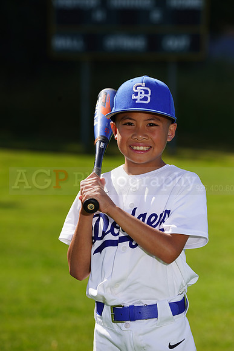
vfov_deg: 8.0
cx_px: 117
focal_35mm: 256
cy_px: 176
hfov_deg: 5.4
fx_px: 2494
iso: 100
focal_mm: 256
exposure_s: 1/250
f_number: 8
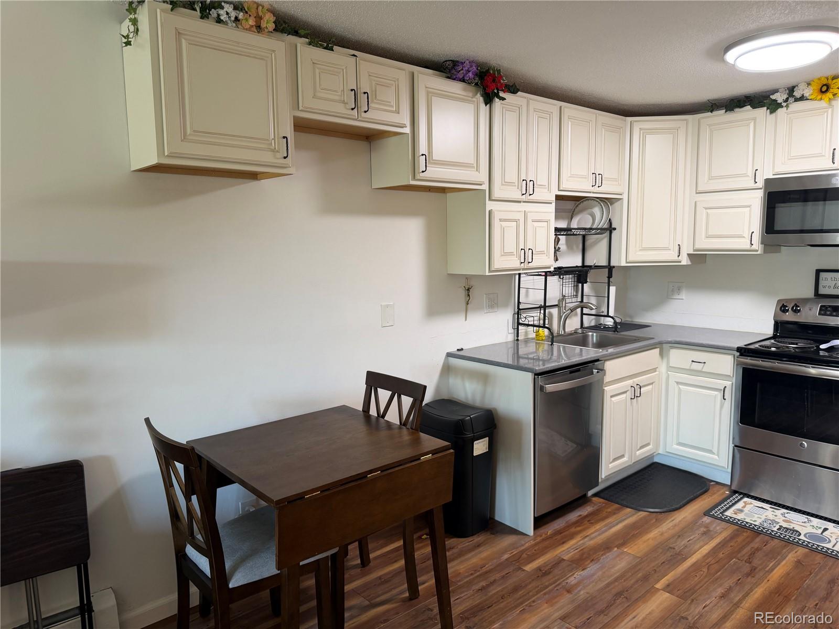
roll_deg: +1.4
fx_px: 582
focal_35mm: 24
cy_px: 314
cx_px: 420
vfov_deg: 56.8
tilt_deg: -7.3
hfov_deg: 71.6
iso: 125
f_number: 1.78
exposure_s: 1/60
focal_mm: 6.76
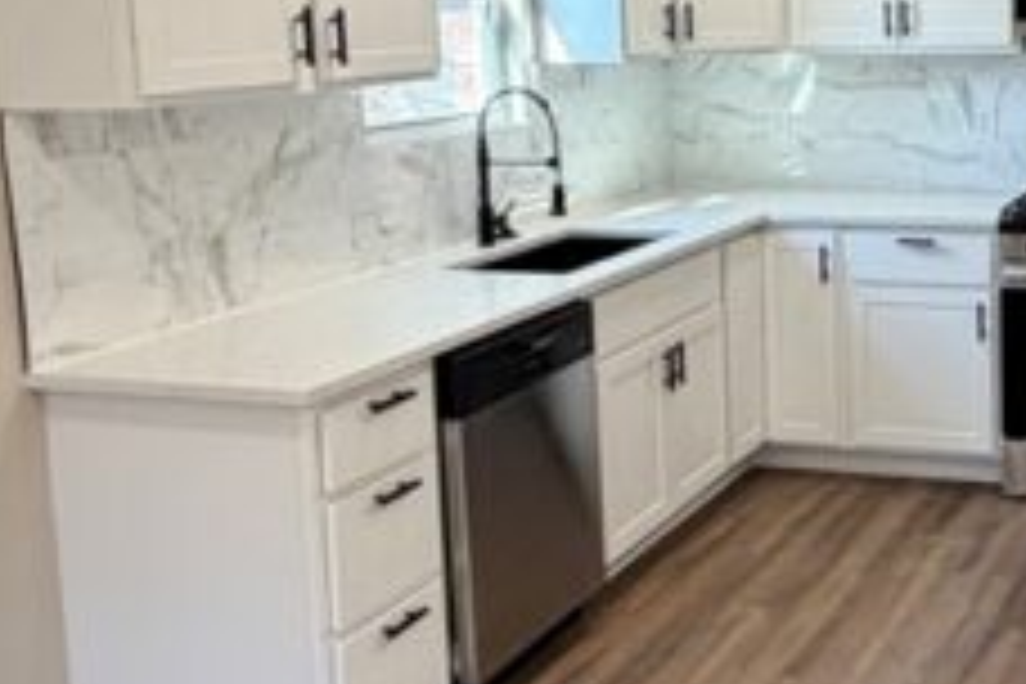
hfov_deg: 35.6
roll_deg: +1.1
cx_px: 999
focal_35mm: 51
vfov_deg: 26.1
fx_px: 1453
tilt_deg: -6.8
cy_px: 162
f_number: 2.2
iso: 320
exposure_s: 1/120
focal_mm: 2.22
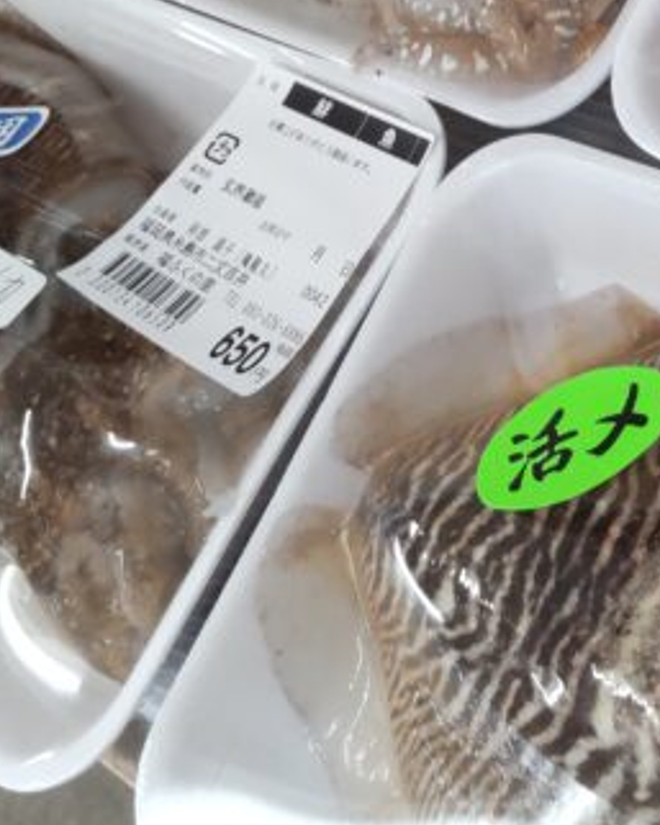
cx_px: 925
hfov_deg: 19.6
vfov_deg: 26.0
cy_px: 44
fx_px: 1708
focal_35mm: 70
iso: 212
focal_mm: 3.43
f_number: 2
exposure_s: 1/60
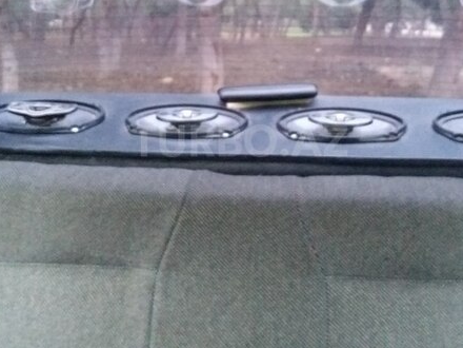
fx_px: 562
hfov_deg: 44.8
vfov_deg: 34.2
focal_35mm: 42
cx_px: 240
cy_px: 141
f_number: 1.9
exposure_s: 1/17
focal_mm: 3.7
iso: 1250
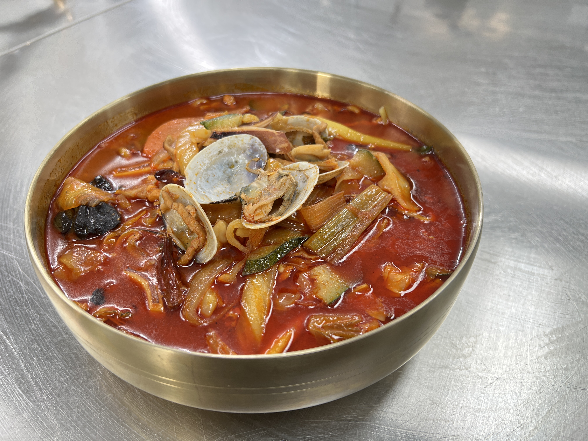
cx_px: 294
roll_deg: -1.5
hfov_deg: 67.3
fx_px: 442
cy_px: 220
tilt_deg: -43.8
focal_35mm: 26
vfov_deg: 53.1
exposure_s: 1/60
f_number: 1.5
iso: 64
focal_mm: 5.7
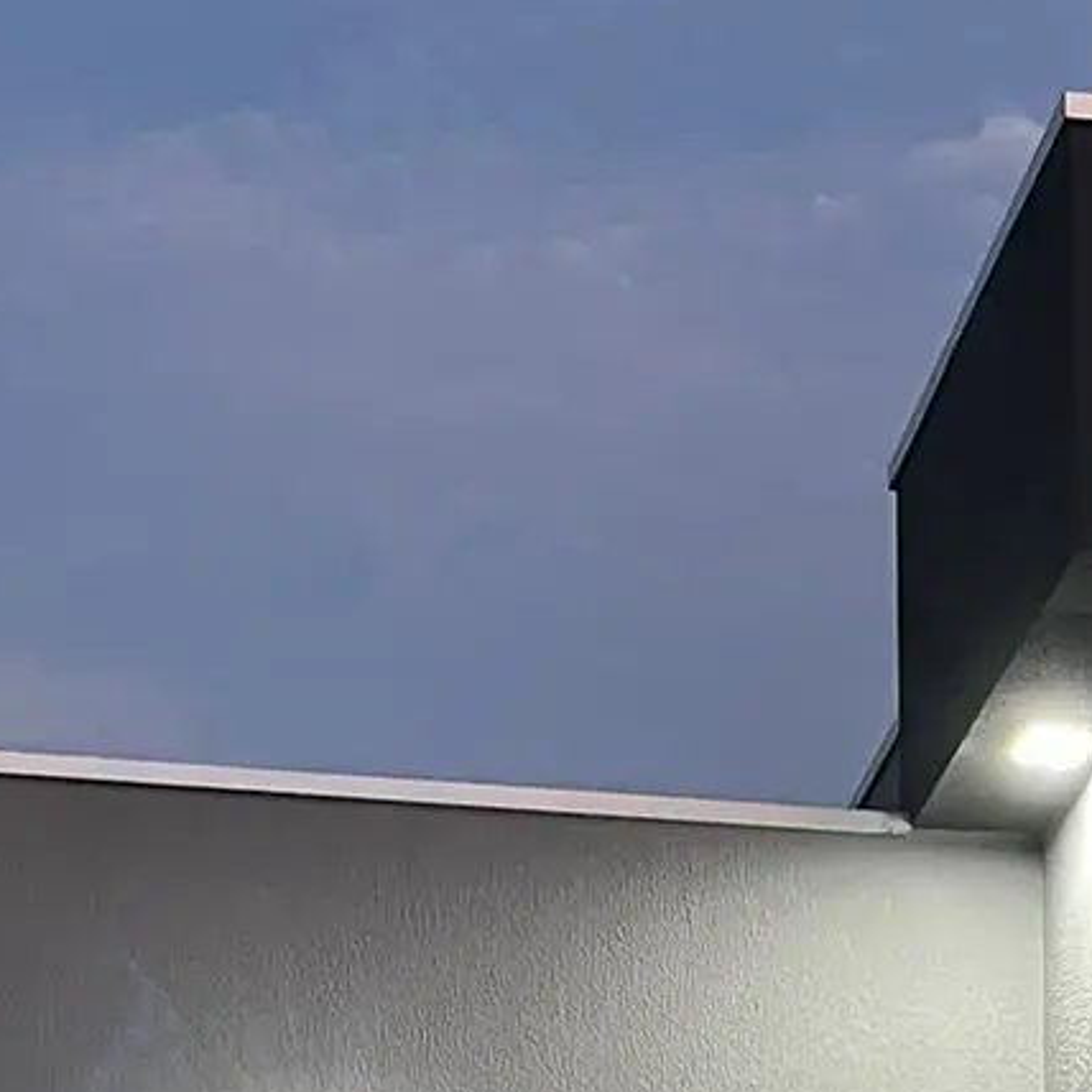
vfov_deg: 14.8
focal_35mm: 110
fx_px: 3926
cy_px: 1618
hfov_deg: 15.6
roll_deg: +0.3
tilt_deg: +7.3
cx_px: 1046
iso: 500
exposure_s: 1/40
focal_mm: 5.1
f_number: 1.6
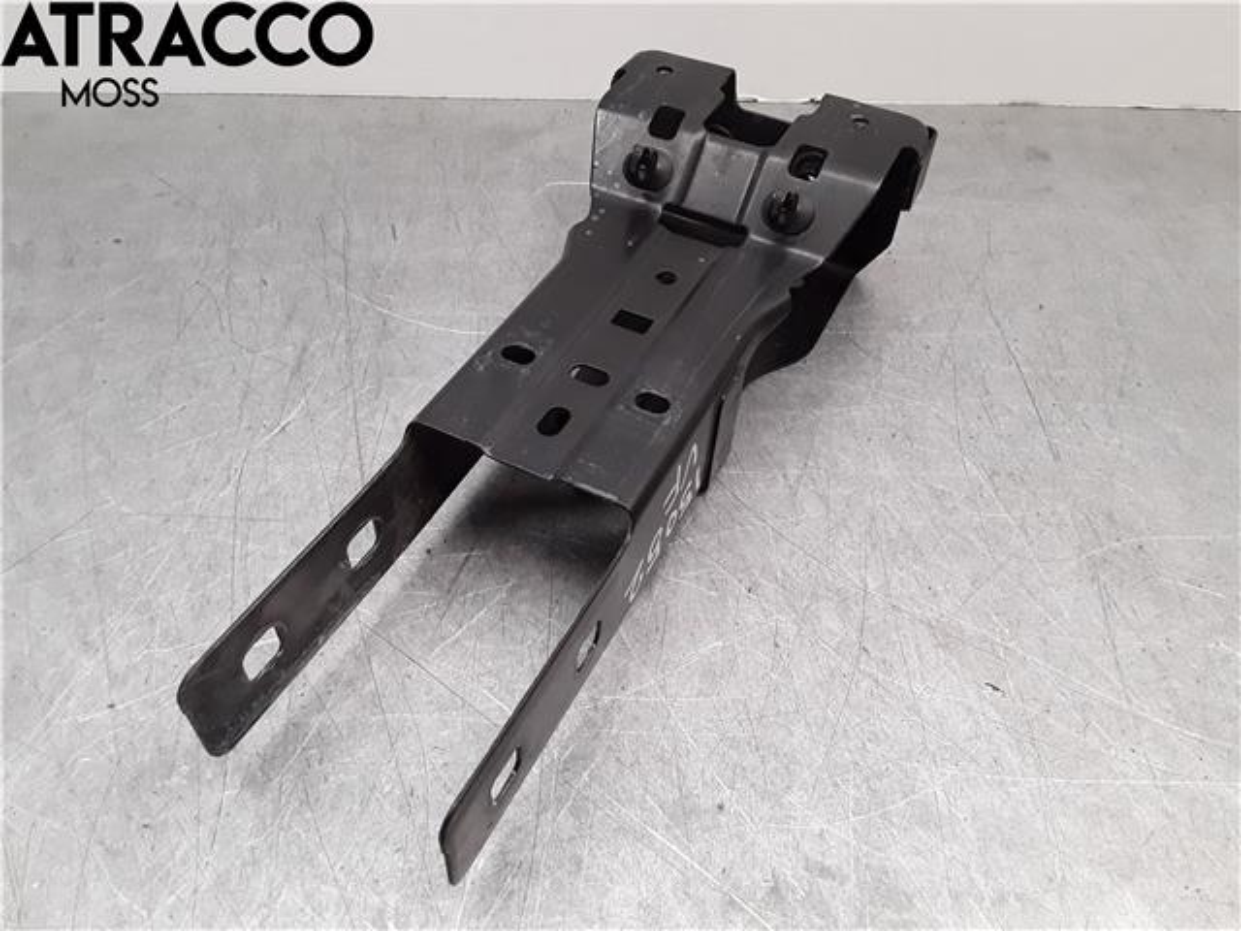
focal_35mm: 28
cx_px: 620
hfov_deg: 63.4
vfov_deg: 49.7
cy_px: 466
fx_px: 1004
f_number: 1.9
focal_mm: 2.91
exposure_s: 1/100
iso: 64
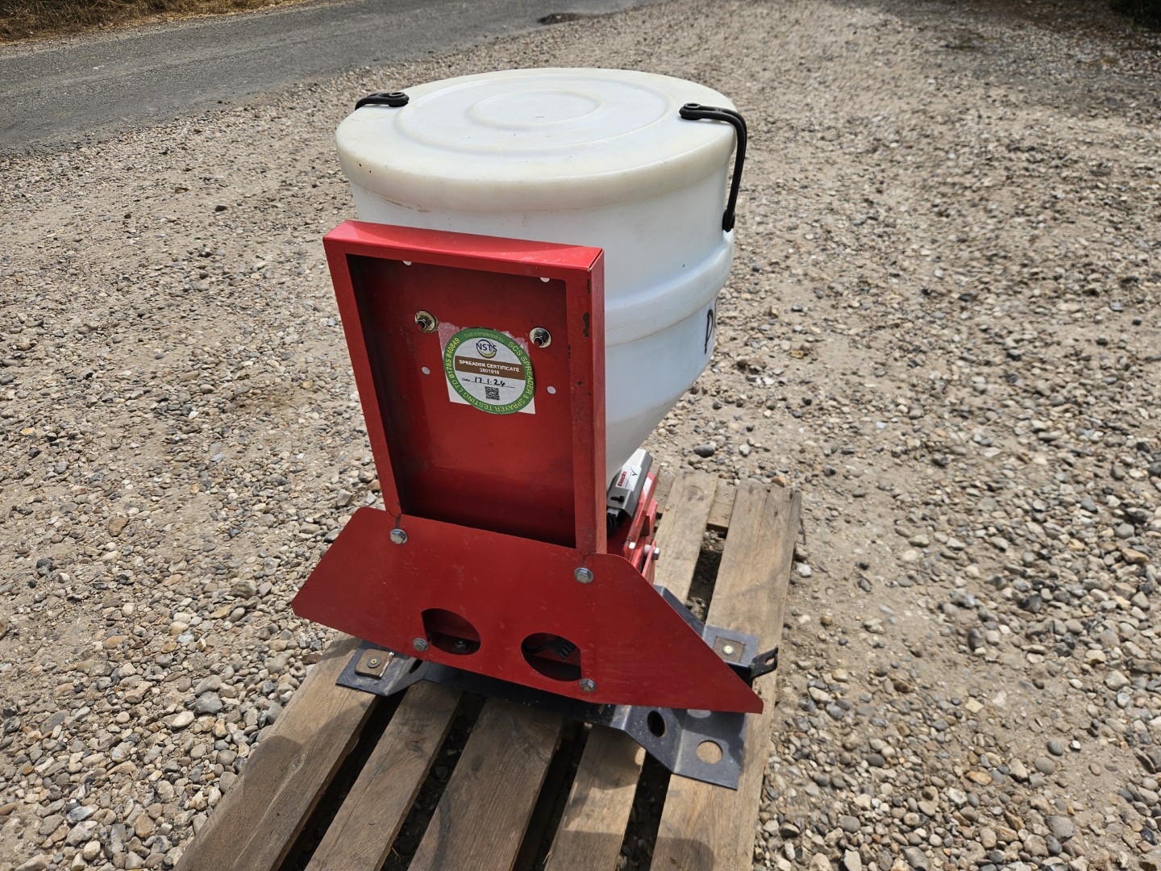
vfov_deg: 58.9
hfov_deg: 73.9
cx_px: 580
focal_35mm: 23
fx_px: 771
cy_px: 436
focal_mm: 5.4
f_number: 1.8
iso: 25
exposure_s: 1/1884
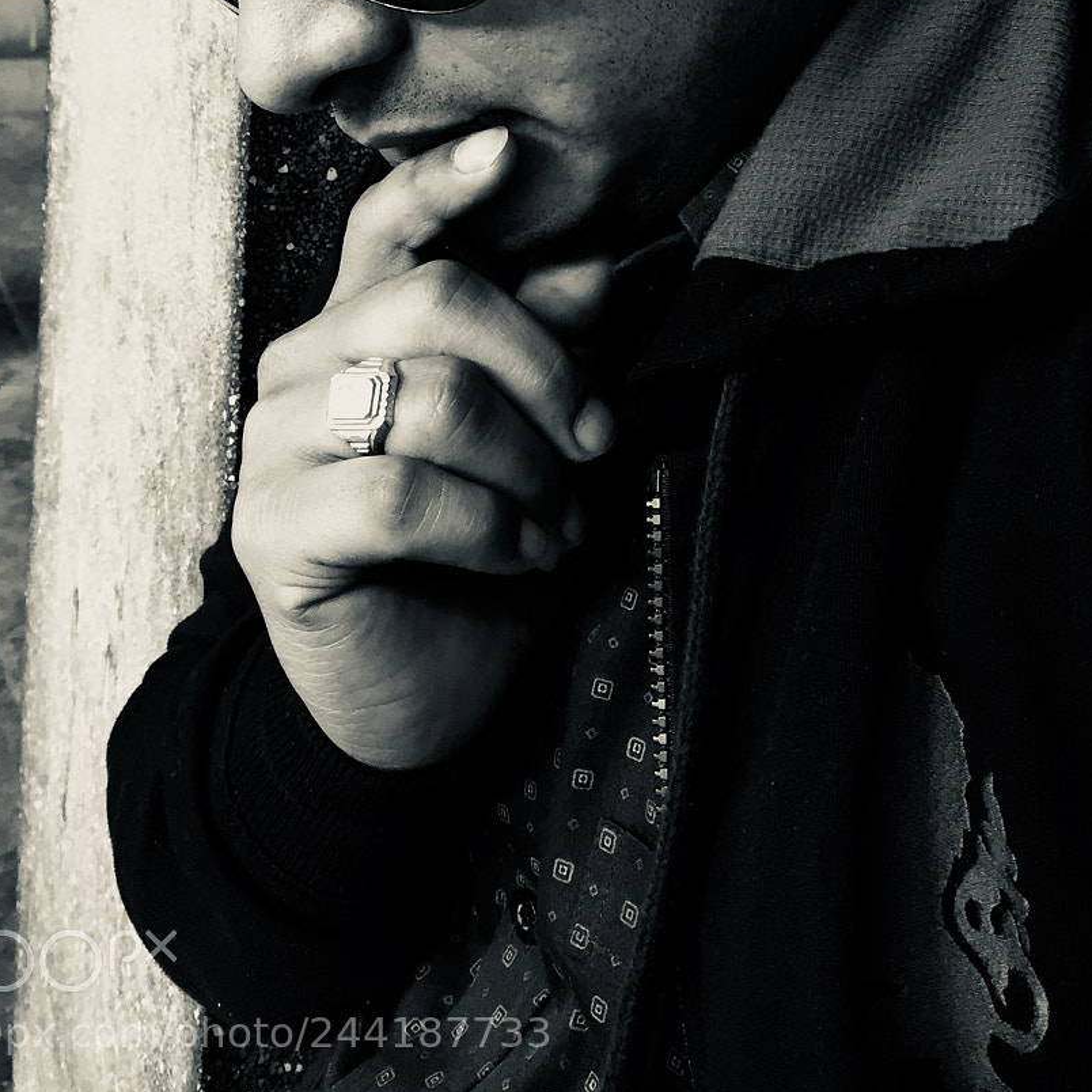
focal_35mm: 51
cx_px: 655
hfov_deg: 33.3
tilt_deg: -7.7
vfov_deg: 31.4
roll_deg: -4.4
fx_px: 1820
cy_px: 53
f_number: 2.2
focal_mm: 4.15
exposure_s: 1/33
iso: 32
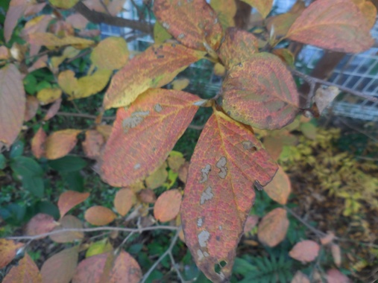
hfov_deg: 69.4
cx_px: 189
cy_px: 142
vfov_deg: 54.9
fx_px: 273
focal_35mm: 25
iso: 125
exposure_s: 1/40
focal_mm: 4.5
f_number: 3.3
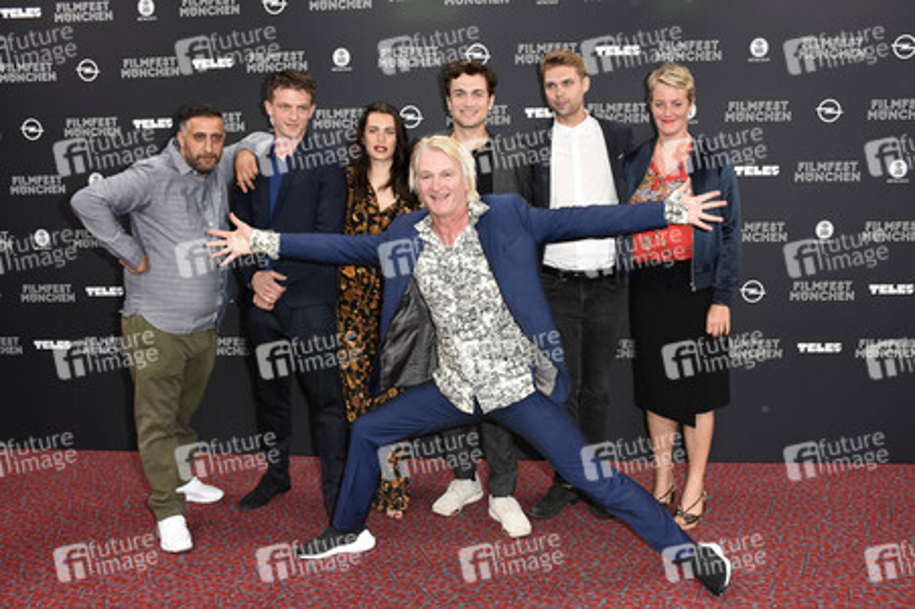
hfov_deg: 62.0
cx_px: 458
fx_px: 762
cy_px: 304
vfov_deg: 43.5
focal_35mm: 30
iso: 800
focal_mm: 20
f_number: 6.3
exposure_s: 1/160
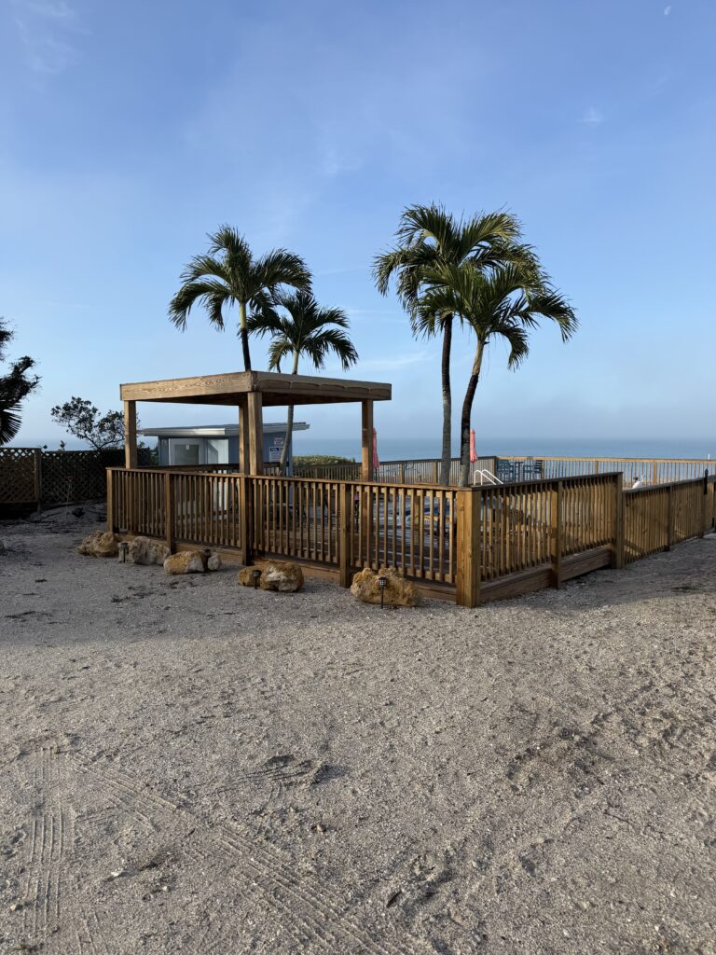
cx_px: 358
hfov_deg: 56.8
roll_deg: +0.2
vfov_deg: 71.6
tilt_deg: -3.8
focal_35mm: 24
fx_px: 662
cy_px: 478
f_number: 1.78
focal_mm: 6.76
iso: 80
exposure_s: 1/3584
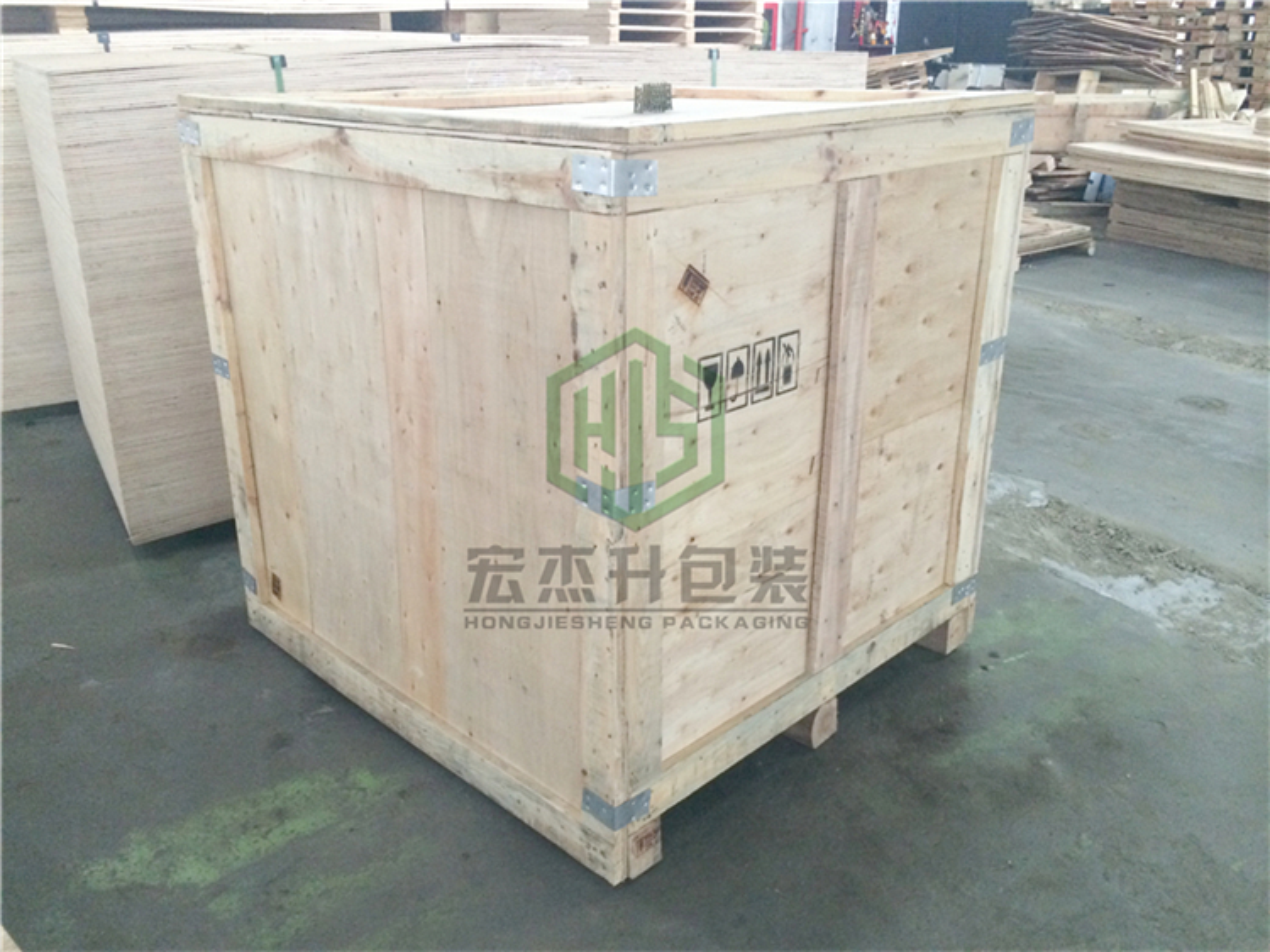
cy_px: 476
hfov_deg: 60.0
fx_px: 1100
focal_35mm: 30
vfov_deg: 46.8
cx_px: 635
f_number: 2.2
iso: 320
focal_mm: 4.12
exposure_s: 1/20
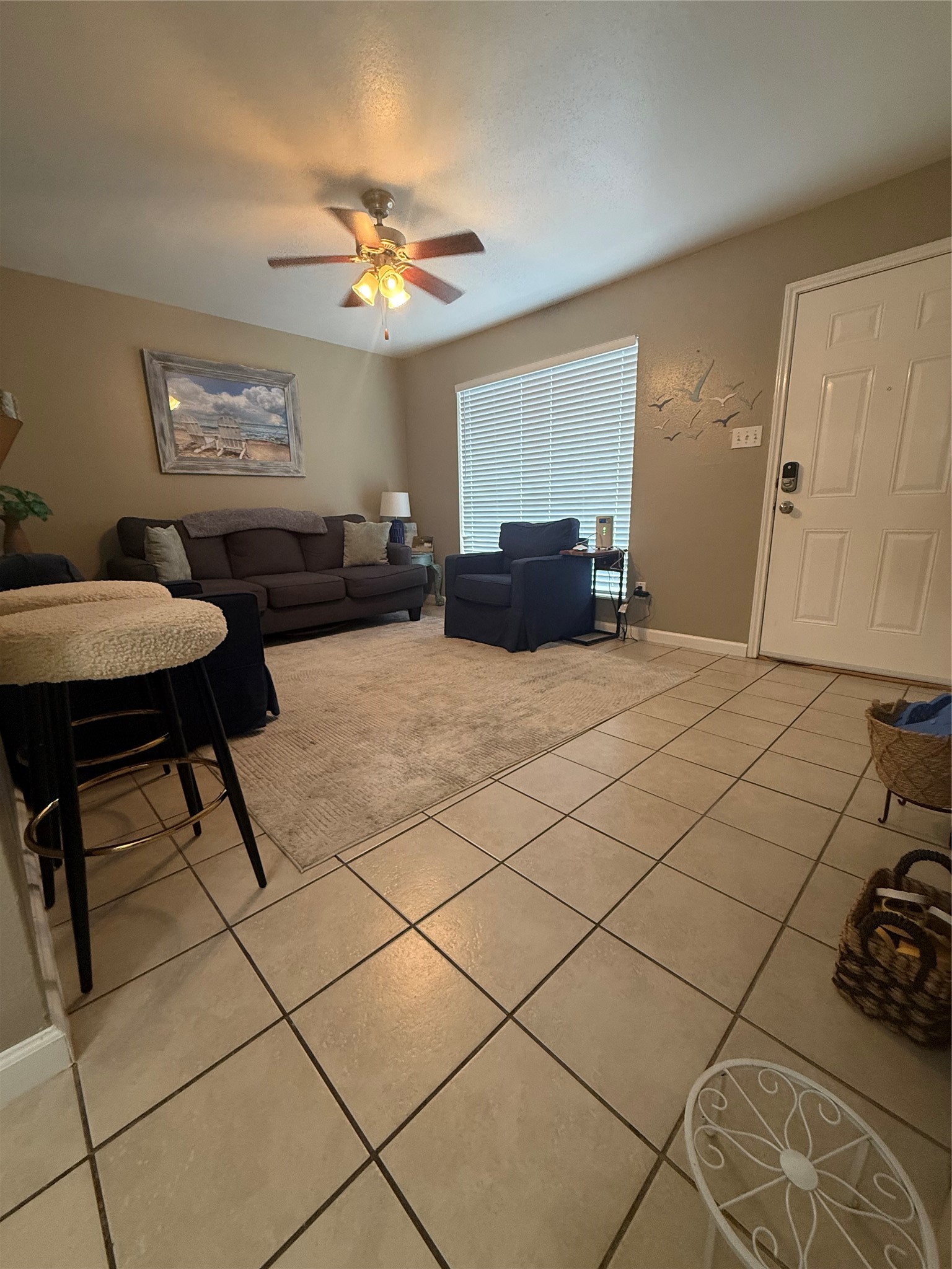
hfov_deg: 85.7
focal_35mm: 14
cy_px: 634
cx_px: 476
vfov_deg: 102.1
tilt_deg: -13.3
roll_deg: -0.1
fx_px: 513
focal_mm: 2.22
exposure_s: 1/60
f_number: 2.2
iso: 250
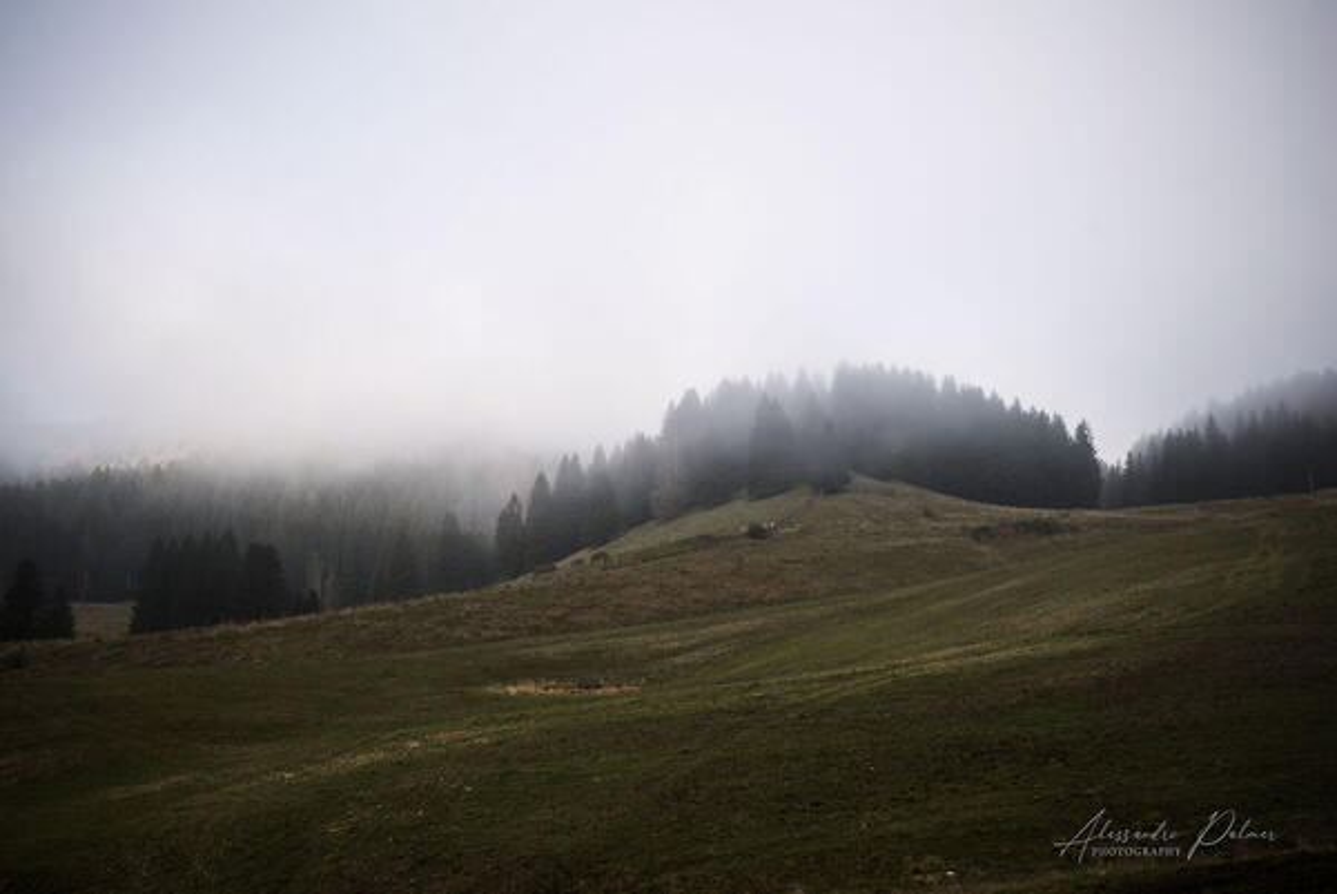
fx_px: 1301
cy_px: 447
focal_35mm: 35
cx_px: 668
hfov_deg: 54.4
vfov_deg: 37.9
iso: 100
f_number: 5.6
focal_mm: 35
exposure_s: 1/160
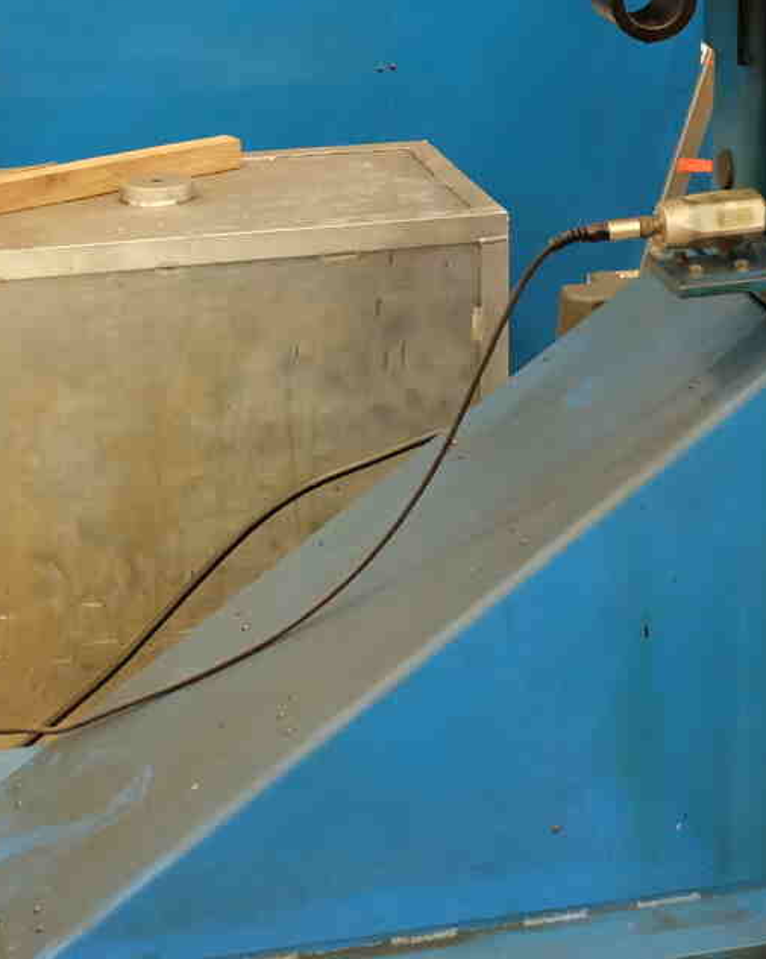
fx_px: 2524
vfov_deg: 20.7
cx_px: 834
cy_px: -49
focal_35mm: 89
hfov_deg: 16.7
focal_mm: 16
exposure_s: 1/70
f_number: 3.5
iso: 3200
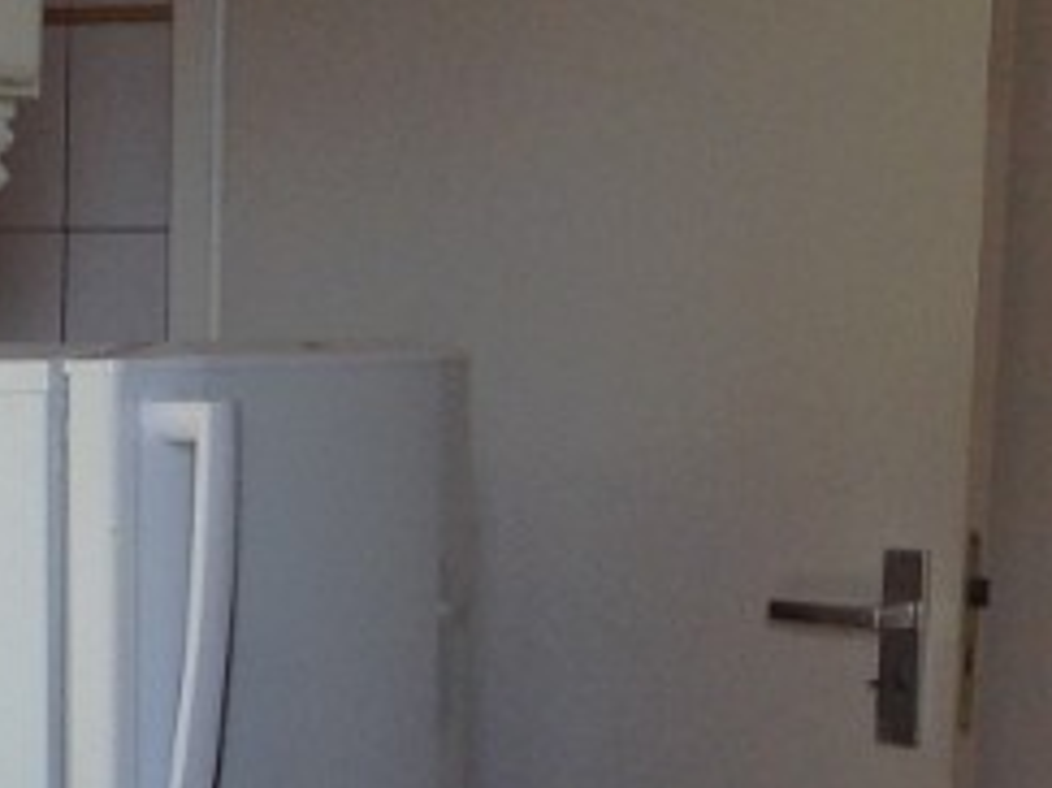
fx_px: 4496
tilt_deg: -7.9
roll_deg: -0.5
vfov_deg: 9.9
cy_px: 896
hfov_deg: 13.1
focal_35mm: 148
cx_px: -117
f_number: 2.4
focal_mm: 4.28
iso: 64
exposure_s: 1/120
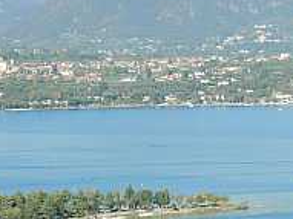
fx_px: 1768
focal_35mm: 209
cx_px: 314
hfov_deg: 9.4
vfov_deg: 7.1
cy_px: 221
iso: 125
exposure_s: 1/500
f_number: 4.6
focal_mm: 14.1
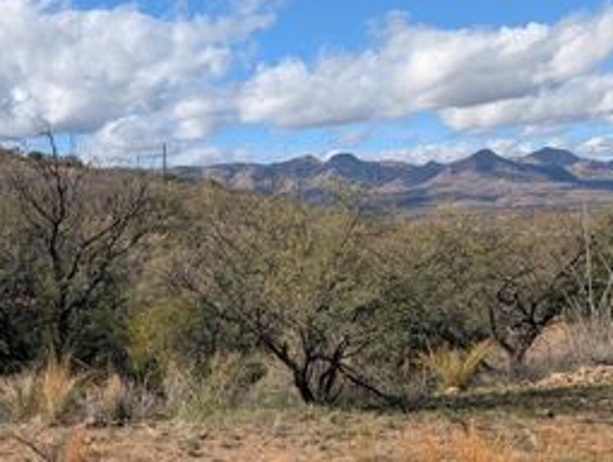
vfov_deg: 30.8
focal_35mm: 47
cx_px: 135
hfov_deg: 39.0
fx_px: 833
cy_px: 301
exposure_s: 1/1587
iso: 21
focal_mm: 6.9
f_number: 1.68
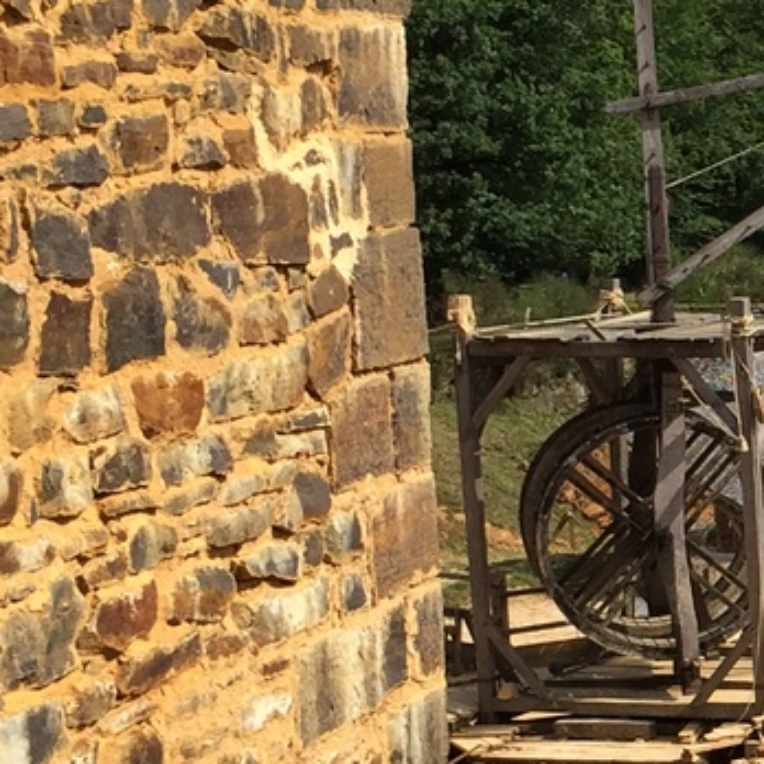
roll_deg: +1.4
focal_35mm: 118
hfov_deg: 13.4
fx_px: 2946
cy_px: 503
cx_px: 1324
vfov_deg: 14.7
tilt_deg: -8.6
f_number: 2.2
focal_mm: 4.15
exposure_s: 1/1647
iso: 32
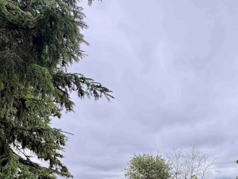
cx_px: 188
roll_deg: -0.6
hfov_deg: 54.6
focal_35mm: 31
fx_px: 213
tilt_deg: +5.4
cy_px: 169
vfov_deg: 41.1
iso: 64
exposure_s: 1/121
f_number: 2.2
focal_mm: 2.22
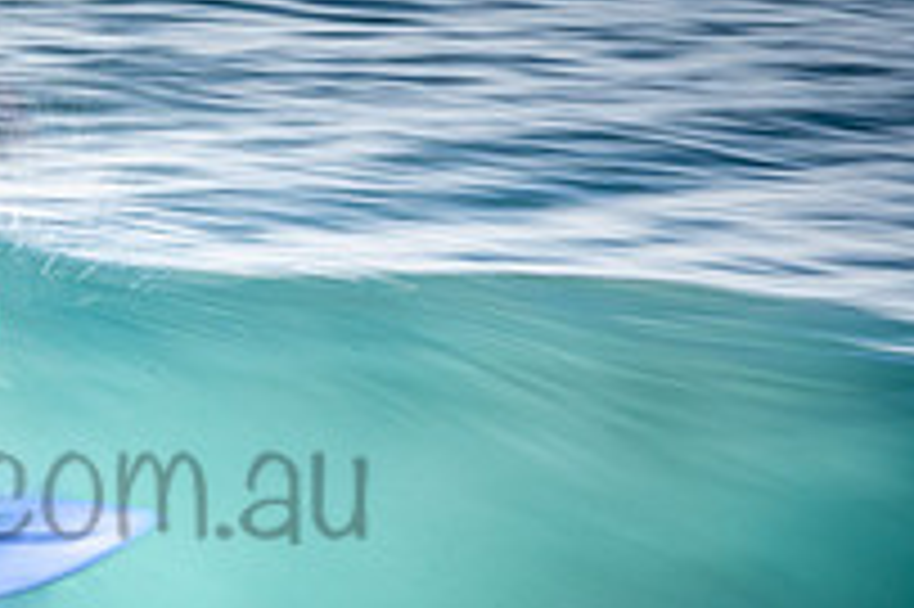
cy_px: 435
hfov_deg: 1.0
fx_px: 54490
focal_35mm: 2148
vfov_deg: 0.6
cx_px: -108
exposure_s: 1/20
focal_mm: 500
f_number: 32
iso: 125
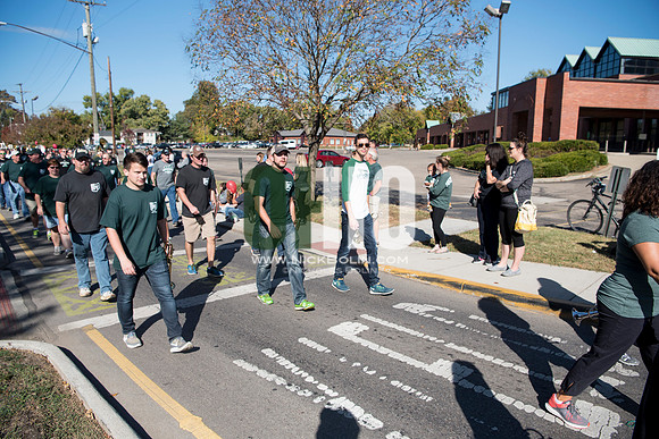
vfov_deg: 53.2
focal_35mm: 24
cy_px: 220
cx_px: 330
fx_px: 439
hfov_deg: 73.7
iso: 250
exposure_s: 1/1600
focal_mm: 24
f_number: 4.5
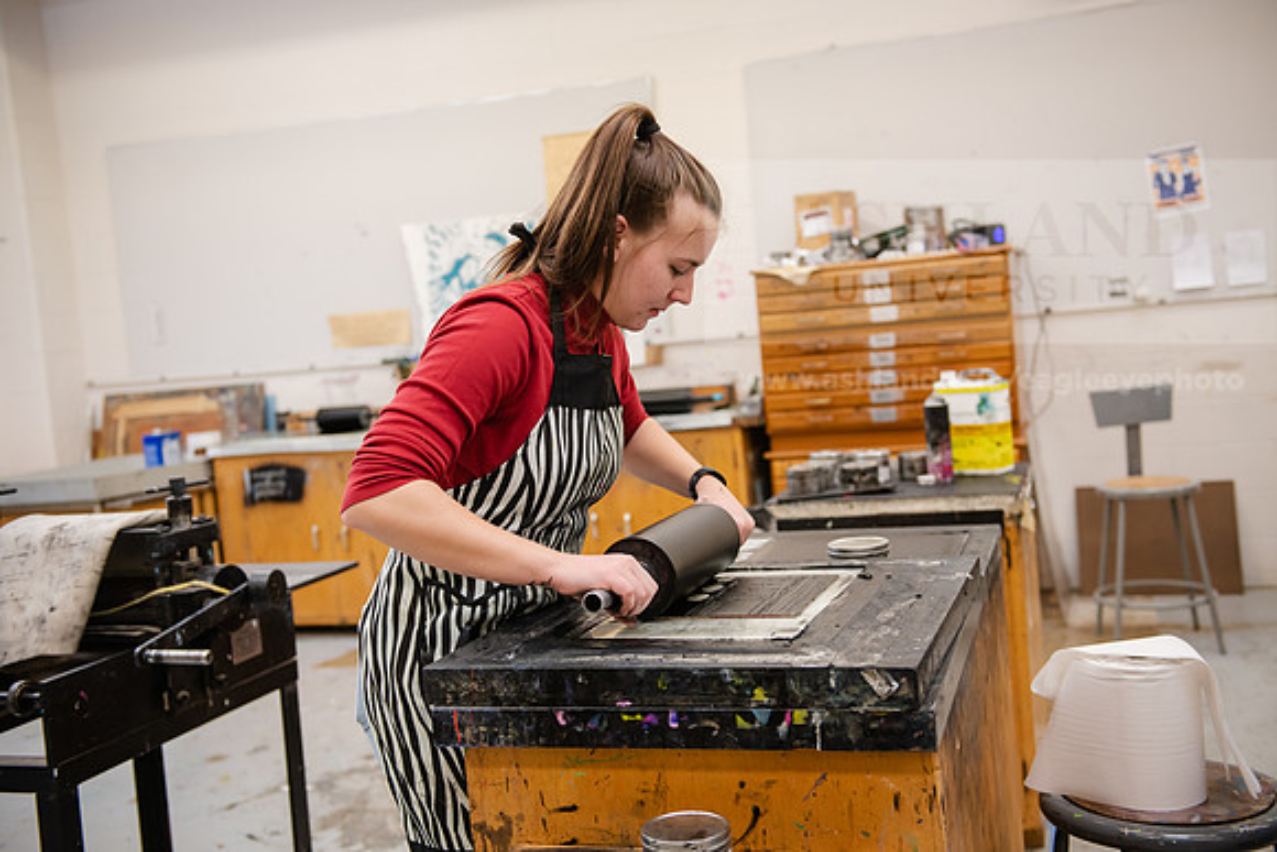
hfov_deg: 48.4
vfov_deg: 33.4
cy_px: 426
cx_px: 638
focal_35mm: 40
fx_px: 1419
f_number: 3.2
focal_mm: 40
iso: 500
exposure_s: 1/160
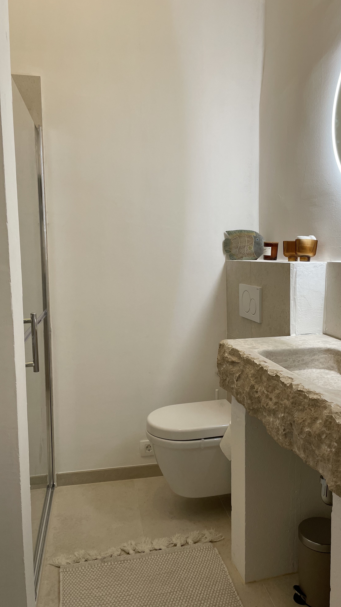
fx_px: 466
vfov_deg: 66.1
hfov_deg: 40.1
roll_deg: +0.6
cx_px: 193
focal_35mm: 29
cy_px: 306
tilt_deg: -5.5
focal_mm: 4.2
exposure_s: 1/100
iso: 80
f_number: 1.6
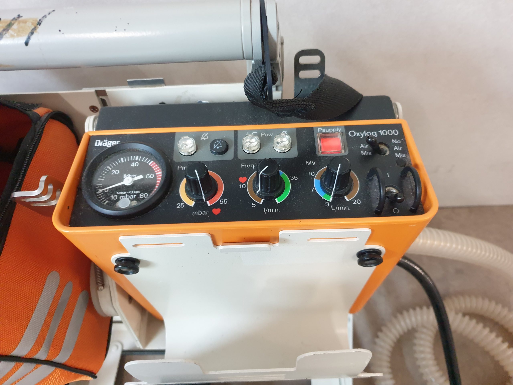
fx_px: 385
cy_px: 192
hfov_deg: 67.3
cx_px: 256
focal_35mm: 26
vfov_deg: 53.1
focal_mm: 4.3
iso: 320
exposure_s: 1/50
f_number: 1.5
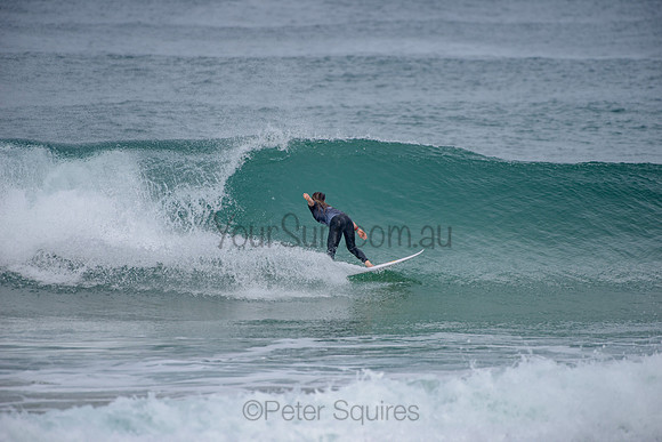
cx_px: 331
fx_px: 9196
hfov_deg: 4.1
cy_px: 221
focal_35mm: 500
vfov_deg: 2.8
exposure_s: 1/2000
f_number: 5.6
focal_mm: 500
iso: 250
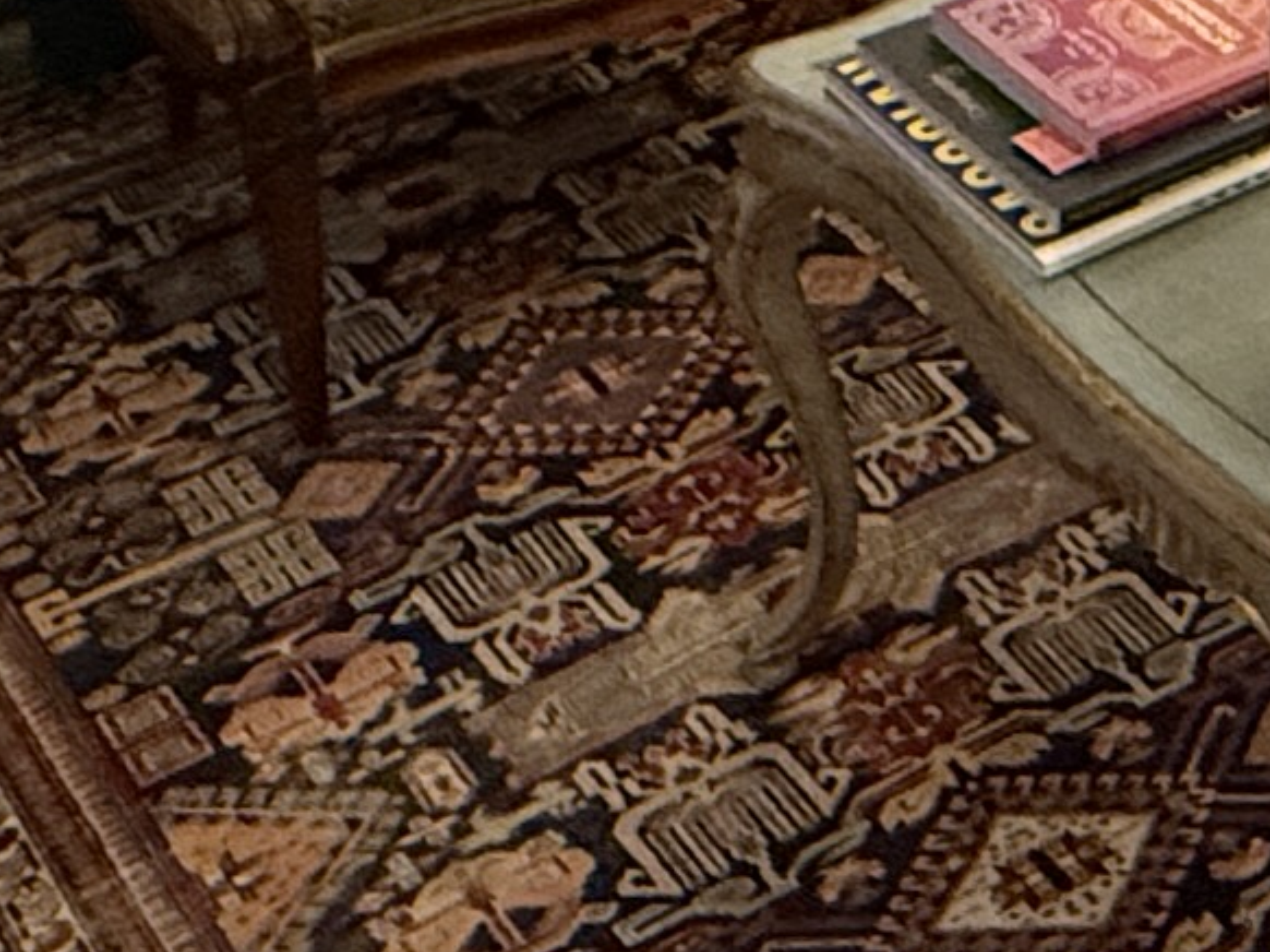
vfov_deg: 13.9
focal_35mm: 97
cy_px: -644
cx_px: 1292
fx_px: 3557
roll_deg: -1.3
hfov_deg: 19.6
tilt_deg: -20.7
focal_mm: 2.22
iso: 500
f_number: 2.2
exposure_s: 1/50
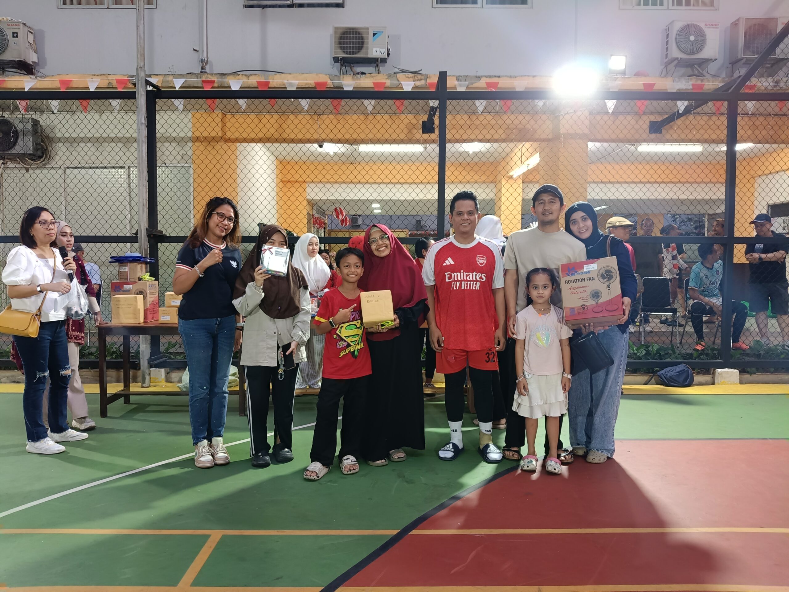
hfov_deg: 67.3
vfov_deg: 53.1
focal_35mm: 26
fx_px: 593
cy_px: 296
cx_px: 394
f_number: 1.8
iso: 640
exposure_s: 1/50
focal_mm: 4.84
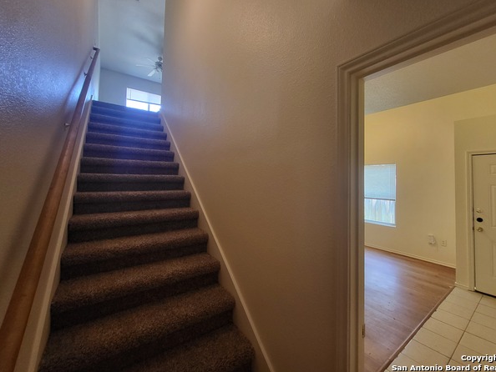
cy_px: 173
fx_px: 201
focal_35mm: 14
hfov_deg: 102.0
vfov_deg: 85.6
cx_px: 261
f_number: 2.2
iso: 320
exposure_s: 1/40
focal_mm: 1.74
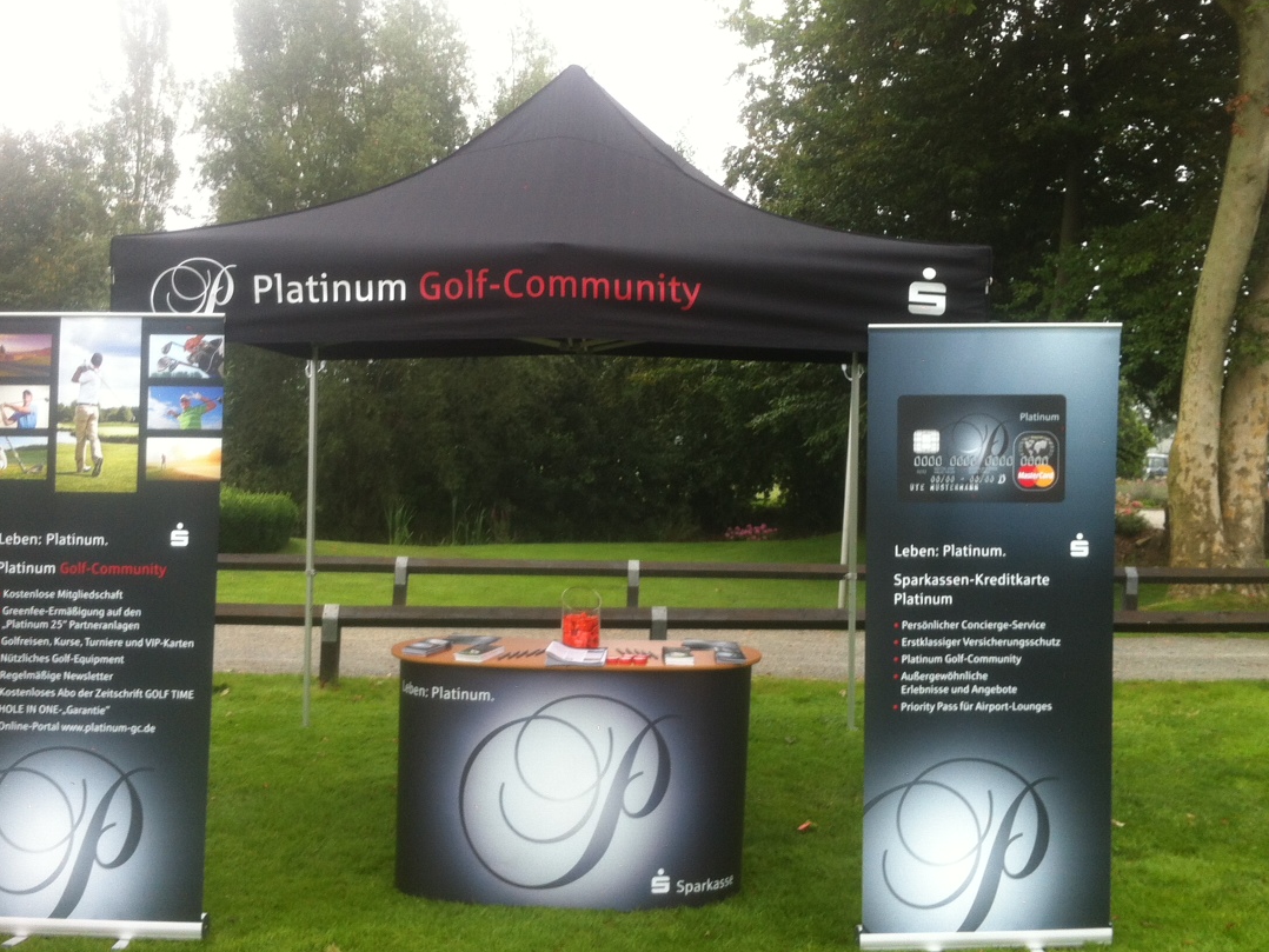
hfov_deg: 44.8
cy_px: 446
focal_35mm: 42
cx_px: 610
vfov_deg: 34.4
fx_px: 1540
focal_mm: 3.85
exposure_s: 1/205
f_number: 2.8
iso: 80
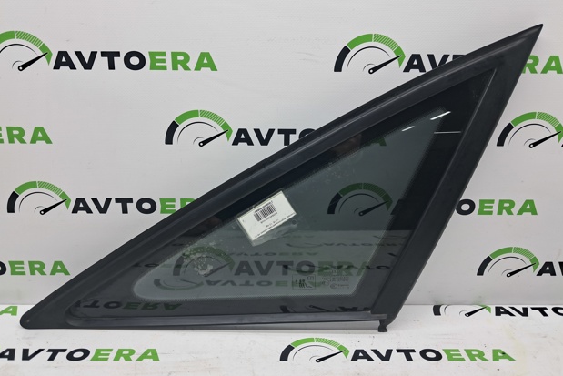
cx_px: 276
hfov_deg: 63.6
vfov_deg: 45.0
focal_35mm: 29
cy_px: 182
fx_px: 454
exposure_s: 1/50
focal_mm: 4
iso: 50
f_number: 1.8
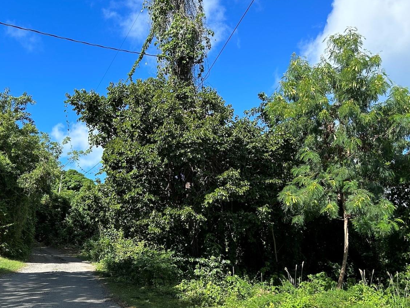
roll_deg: -0.6
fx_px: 438
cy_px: 204
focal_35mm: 37
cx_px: 174
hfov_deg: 50.0
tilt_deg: +8.1
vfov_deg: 38.3
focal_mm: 5.7
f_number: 1.5
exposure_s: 1/2165
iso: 50
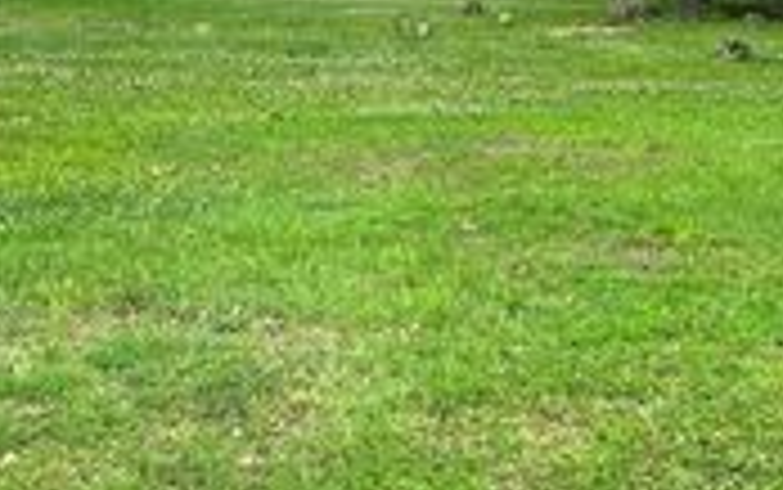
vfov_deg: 16.4
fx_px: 1687
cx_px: 688
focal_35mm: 79
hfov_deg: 25.4
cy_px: 70
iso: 40
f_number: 1.6
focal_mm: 5.96
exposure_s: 1/247
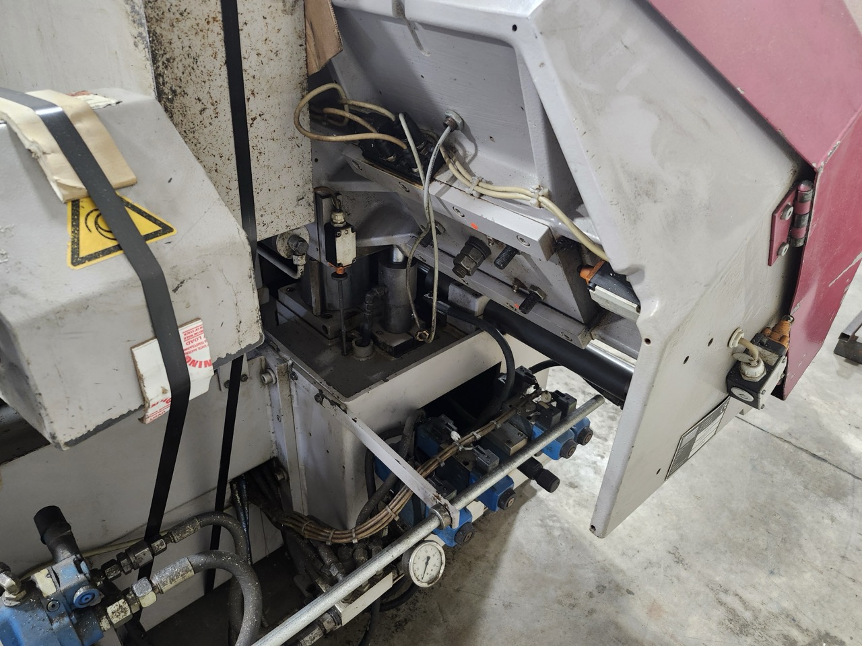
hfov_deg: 73.9
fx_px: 573
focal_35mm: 23
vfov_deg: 58.9
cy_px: 323
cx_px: 431
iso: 800
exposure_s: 1/60
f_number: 1.8
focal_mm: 5.54
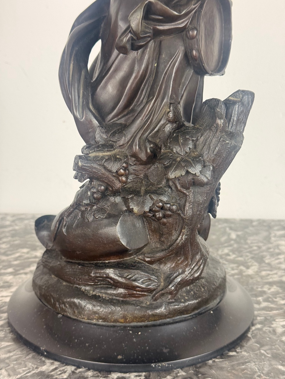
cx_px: 142
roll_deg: -0.2
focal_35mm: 48
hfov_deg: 30.3
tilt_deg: -14.6
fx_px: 527
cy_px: 190
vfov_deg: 39.7
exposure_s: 1/100
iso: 100
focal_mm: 6.76
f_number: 1.78
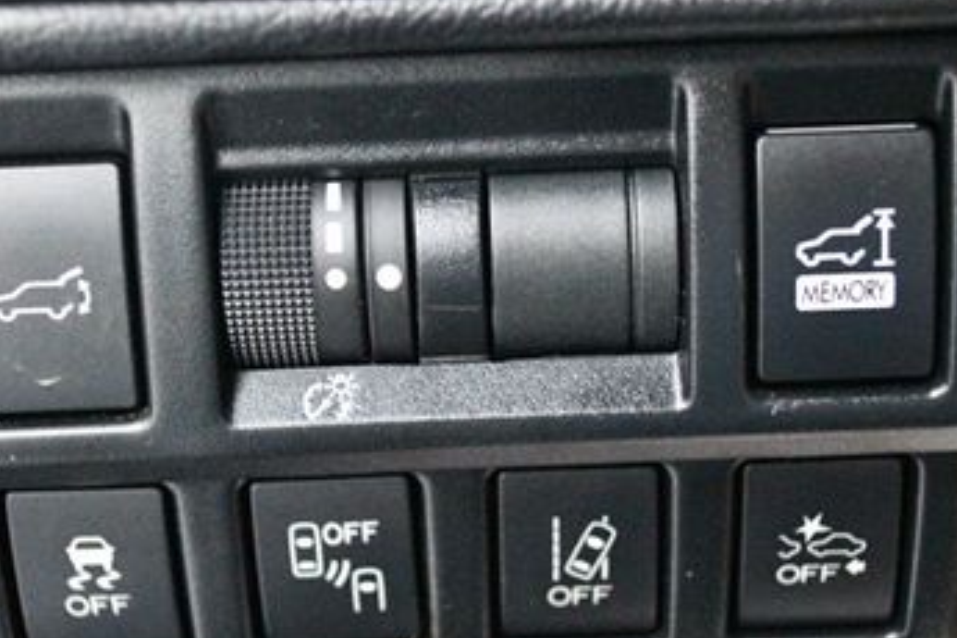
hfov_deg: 22.9
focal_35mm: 89
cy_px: 419
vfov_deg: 15.3
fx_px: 2366
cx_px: 483
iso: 12800
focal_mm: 32
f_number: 4.8
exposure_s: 1/40
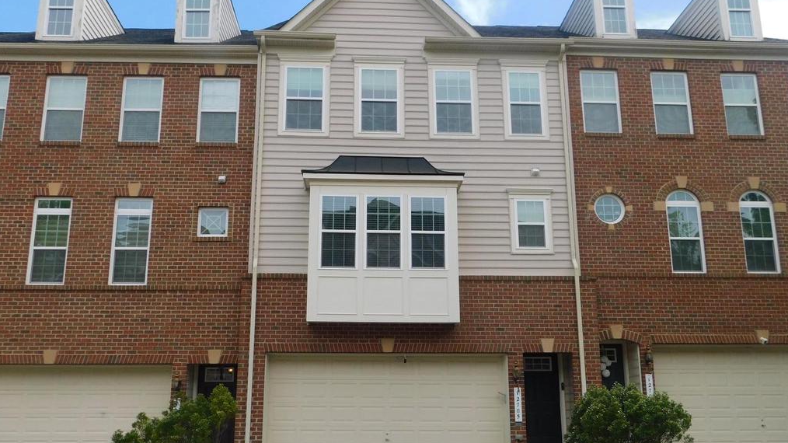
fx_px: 689
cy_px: 251
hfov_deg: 59.5
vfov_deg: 35.6
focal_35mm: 33
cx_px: 394
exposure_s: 1/1000
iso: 125
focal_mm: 5.3
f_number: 3.2
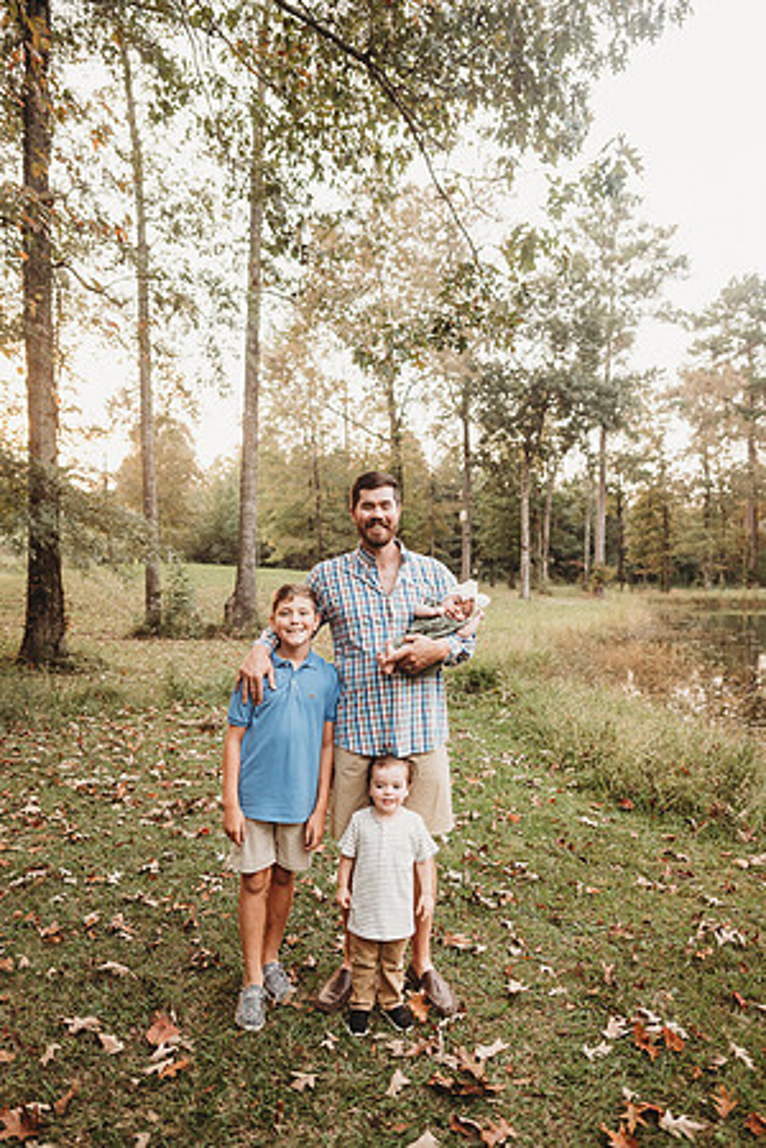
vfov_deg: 73.7
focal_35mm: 24
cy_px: 574
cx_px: 383
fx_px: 766
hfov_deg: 53.1
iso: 1000
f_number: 2.5
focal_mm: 24
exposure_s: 1/125
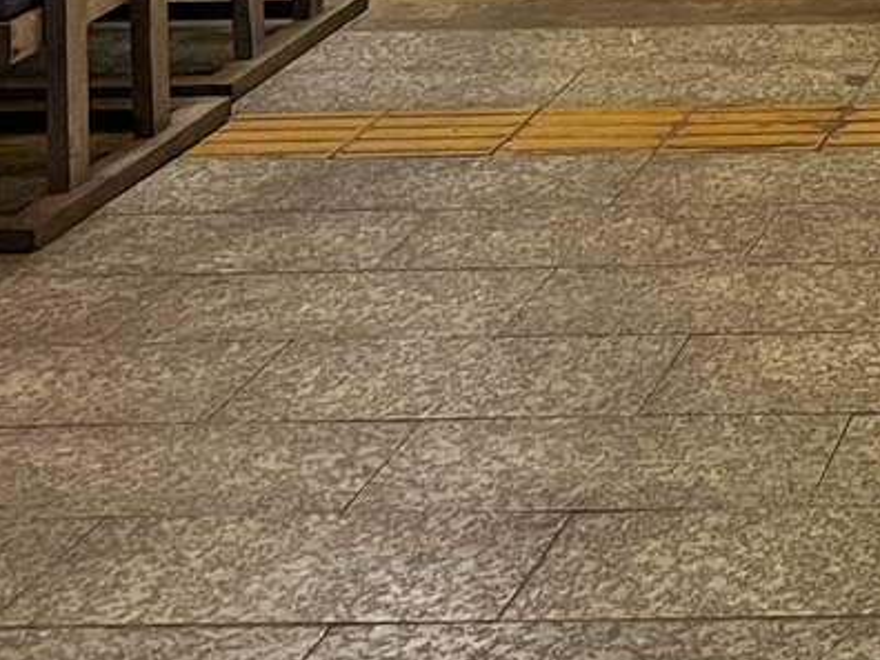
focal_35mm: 105
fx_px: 2669
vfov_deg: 12.5
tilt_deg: -0.8
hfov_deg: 16.9
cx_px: 1331
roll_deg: +1.2
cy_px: -618
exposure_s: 1/33
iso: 500
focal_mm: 5.7
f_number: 1.5
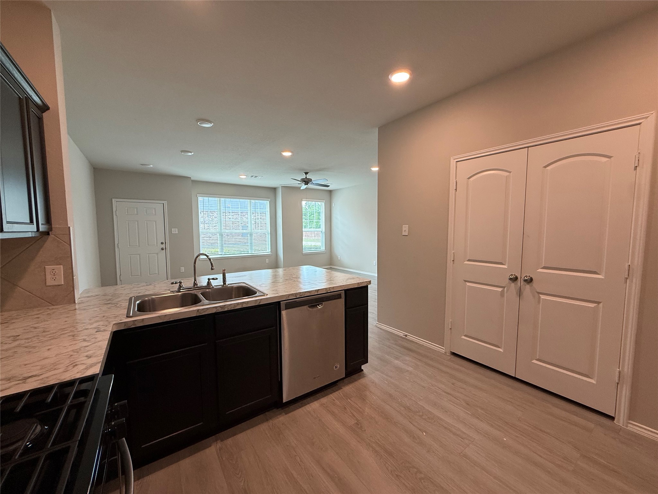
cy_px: 247
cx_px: 329
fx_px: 266
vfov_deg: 85.7
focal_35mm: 14
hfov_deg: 102.1
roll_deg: +0.4
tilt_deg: -3.3
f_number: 2.2
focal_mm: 2.22
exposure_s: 1/120
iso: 125
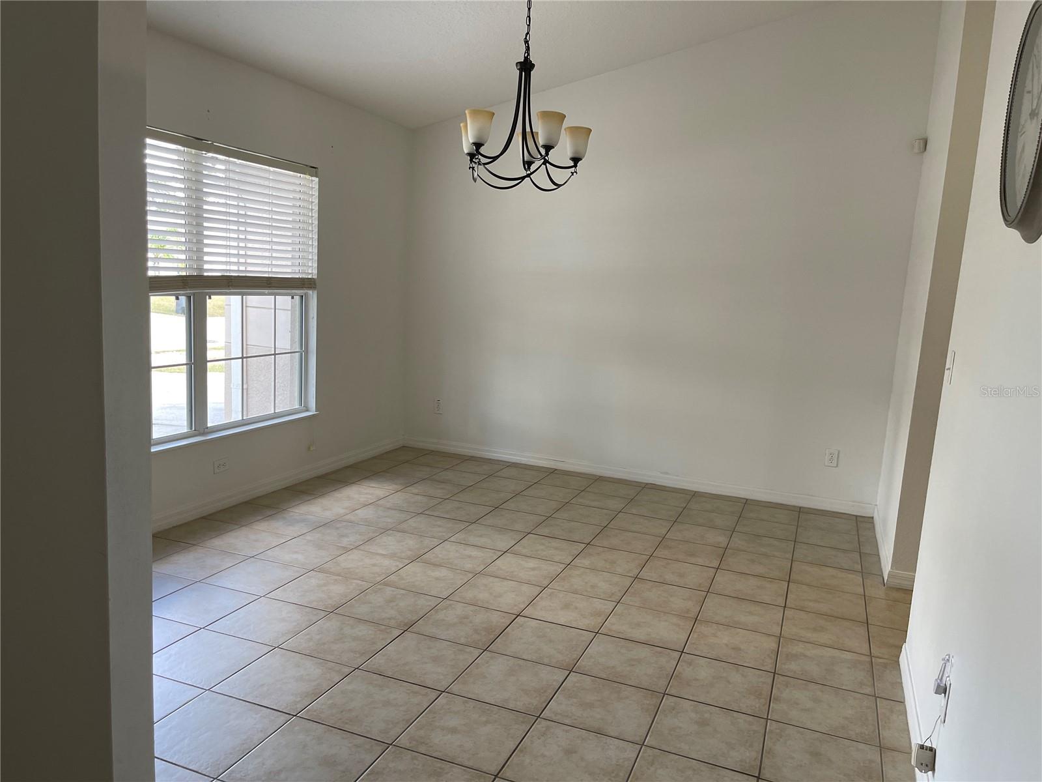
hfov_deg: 67.3
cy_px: 391
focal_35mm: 26
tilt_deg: -7.1
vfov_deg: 53.1
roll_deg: -2.4
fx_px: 783
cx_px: 521
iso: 125
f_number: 1.6
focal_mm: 5.1
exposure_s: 1/120
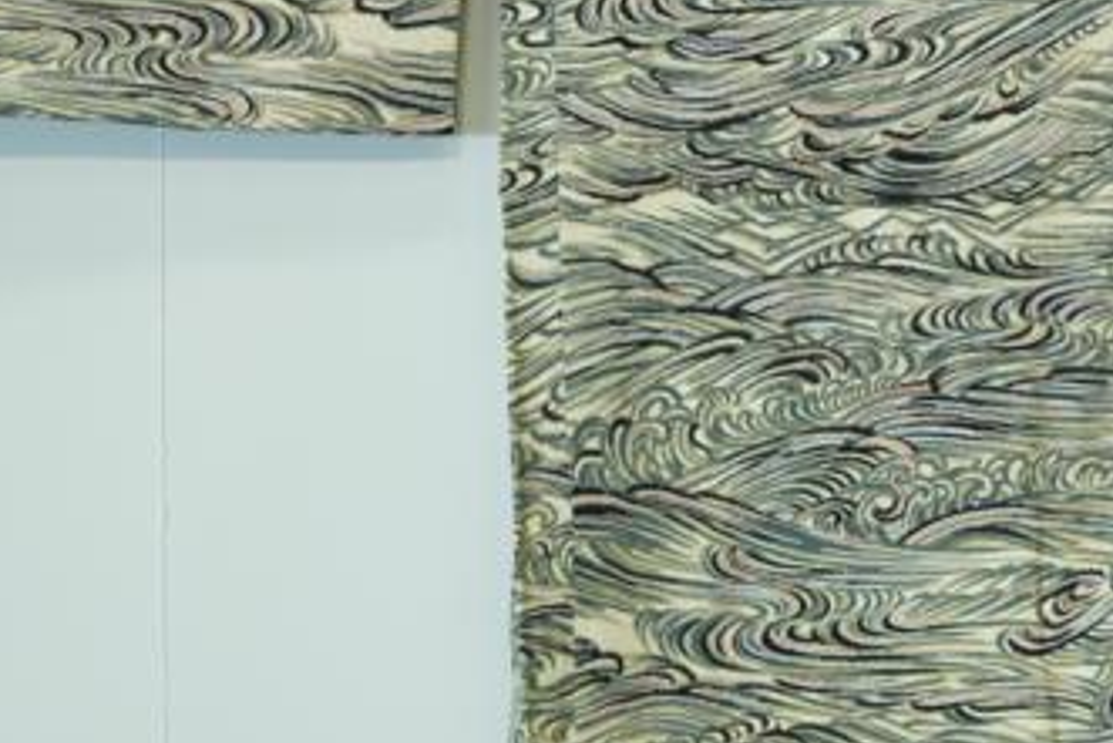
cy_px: 39
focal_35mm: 288
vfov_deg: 4.8
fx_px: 8907
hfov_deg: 7.1
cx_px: 1325
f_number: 4
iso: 800
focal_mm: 88
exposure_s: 1/100
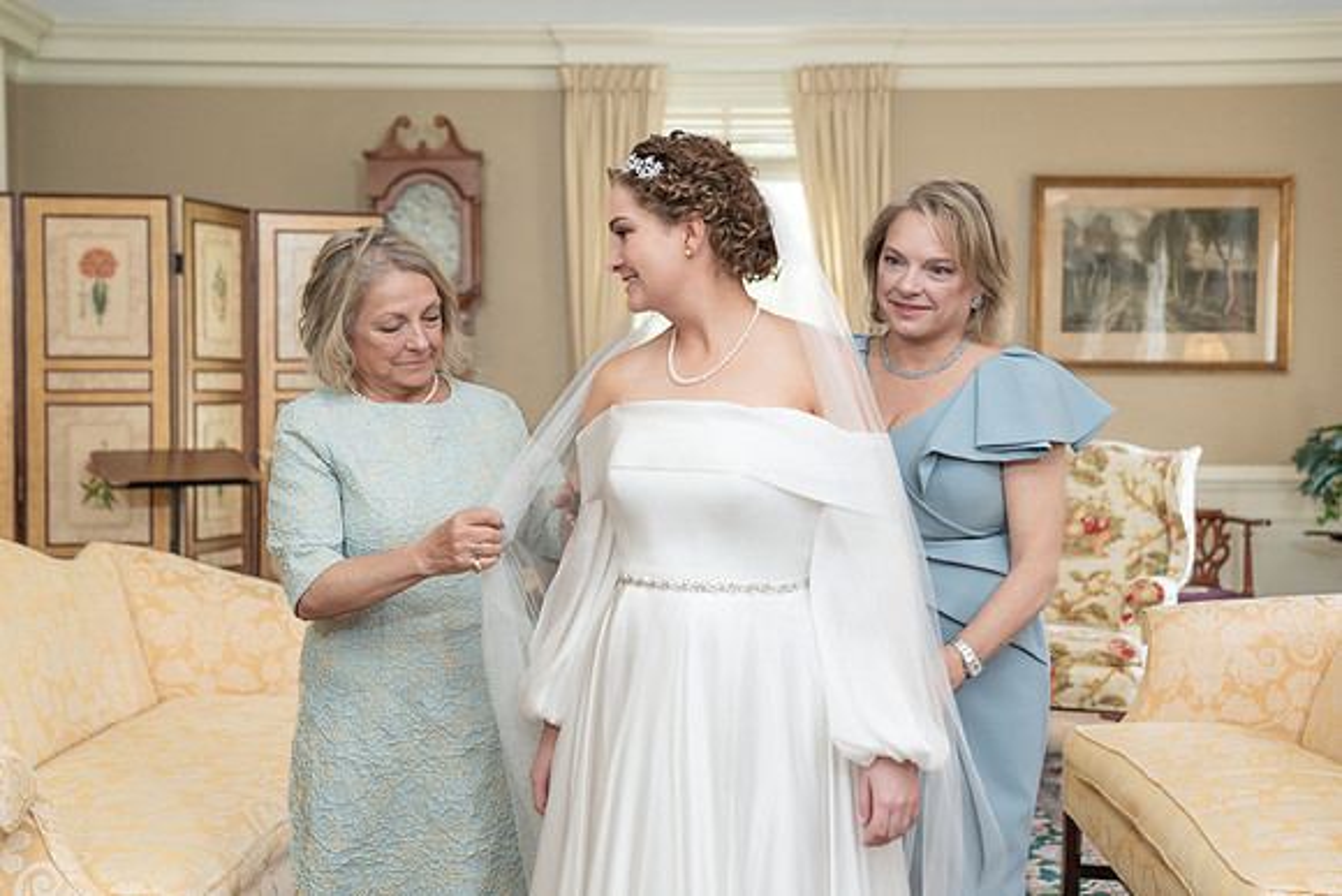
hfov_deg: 42.7
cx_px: 671
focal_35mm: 46
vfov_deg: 29.3
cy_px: 448
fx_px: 1715
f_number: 2.8
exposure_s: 1/250
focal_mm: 46
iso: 800
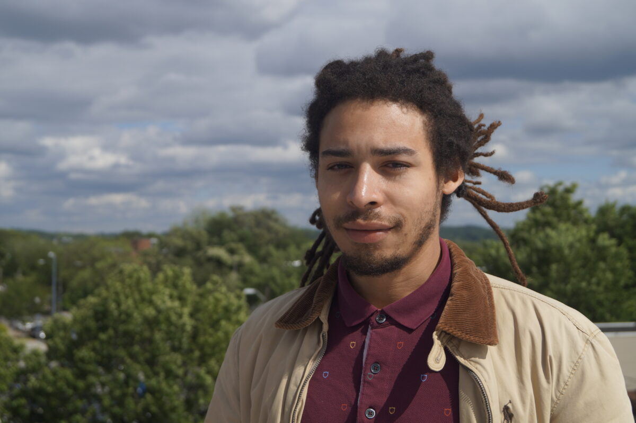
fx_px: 927
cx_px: 318
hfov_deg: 37.9
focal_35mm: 52
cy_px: 212
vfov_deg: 25.7
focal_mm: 35
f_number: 5.6
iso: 100
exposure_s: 1/800
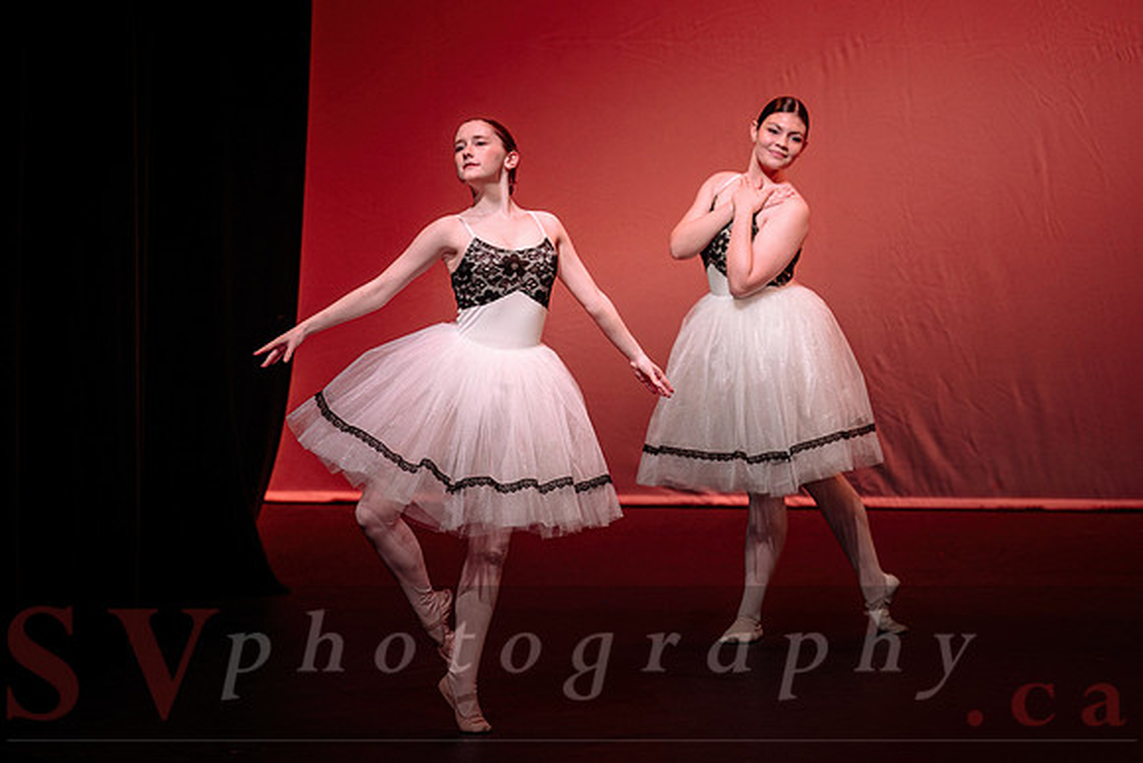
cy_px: 313
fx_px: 6072
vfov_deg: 7.2
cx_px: 571
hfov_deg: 10.8
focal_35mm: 191
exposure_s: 1/400
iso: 1000
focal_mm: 150
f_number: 2.8
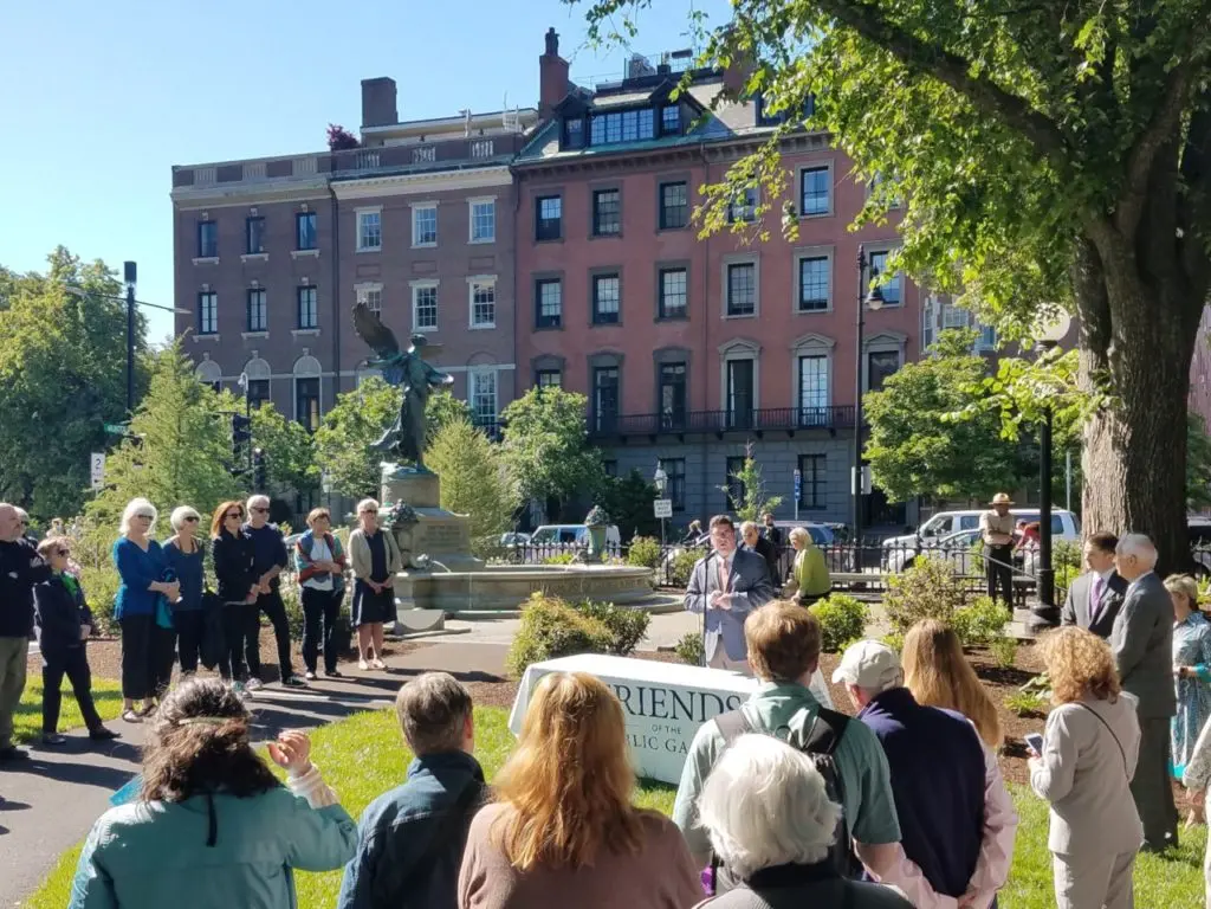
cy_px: 454
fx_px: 910
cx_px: 606
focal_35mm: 26
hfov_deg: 67.3
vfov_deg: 53.1
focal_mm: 4.2
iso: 40
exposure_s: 1/1100
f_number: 1.7
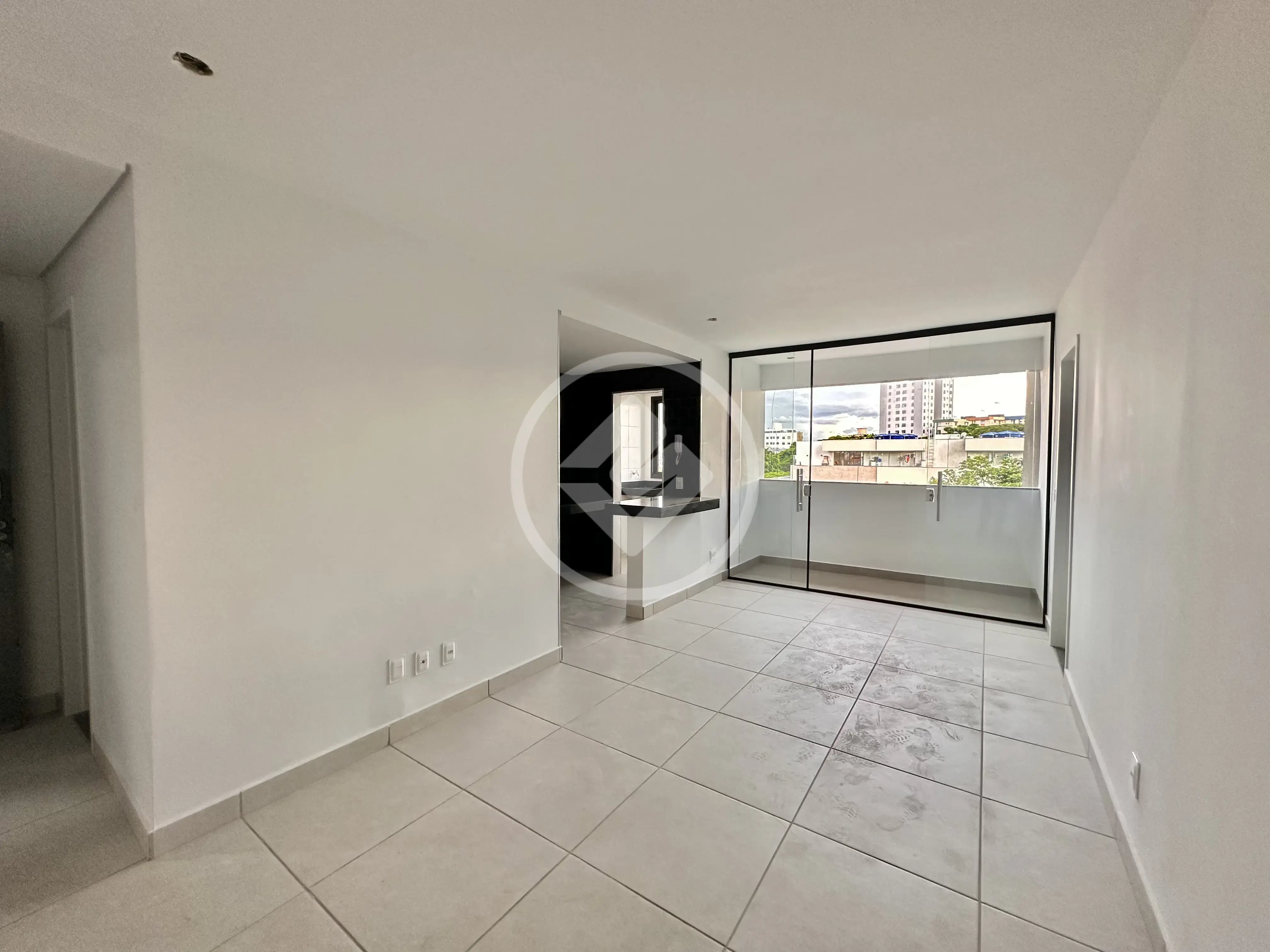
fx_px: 514
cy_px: 476
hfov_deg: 102.1
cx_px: 635
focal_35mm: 14
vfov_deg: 85.7
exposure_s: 1/99
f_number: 2.2
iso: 200
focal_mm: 2.22
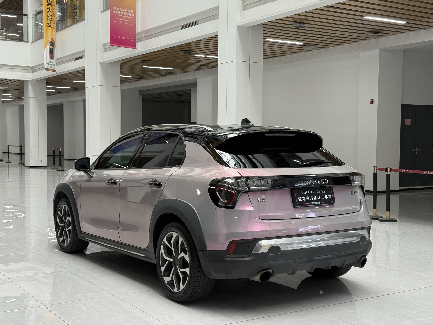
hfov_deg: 39.7
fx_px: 600
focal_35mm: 48
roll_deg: -0.8
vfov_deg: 30.3
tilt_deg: -2.7
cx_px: 216
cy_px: 162
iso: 160
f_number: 1.78
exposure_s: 1/60
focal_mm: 6.76
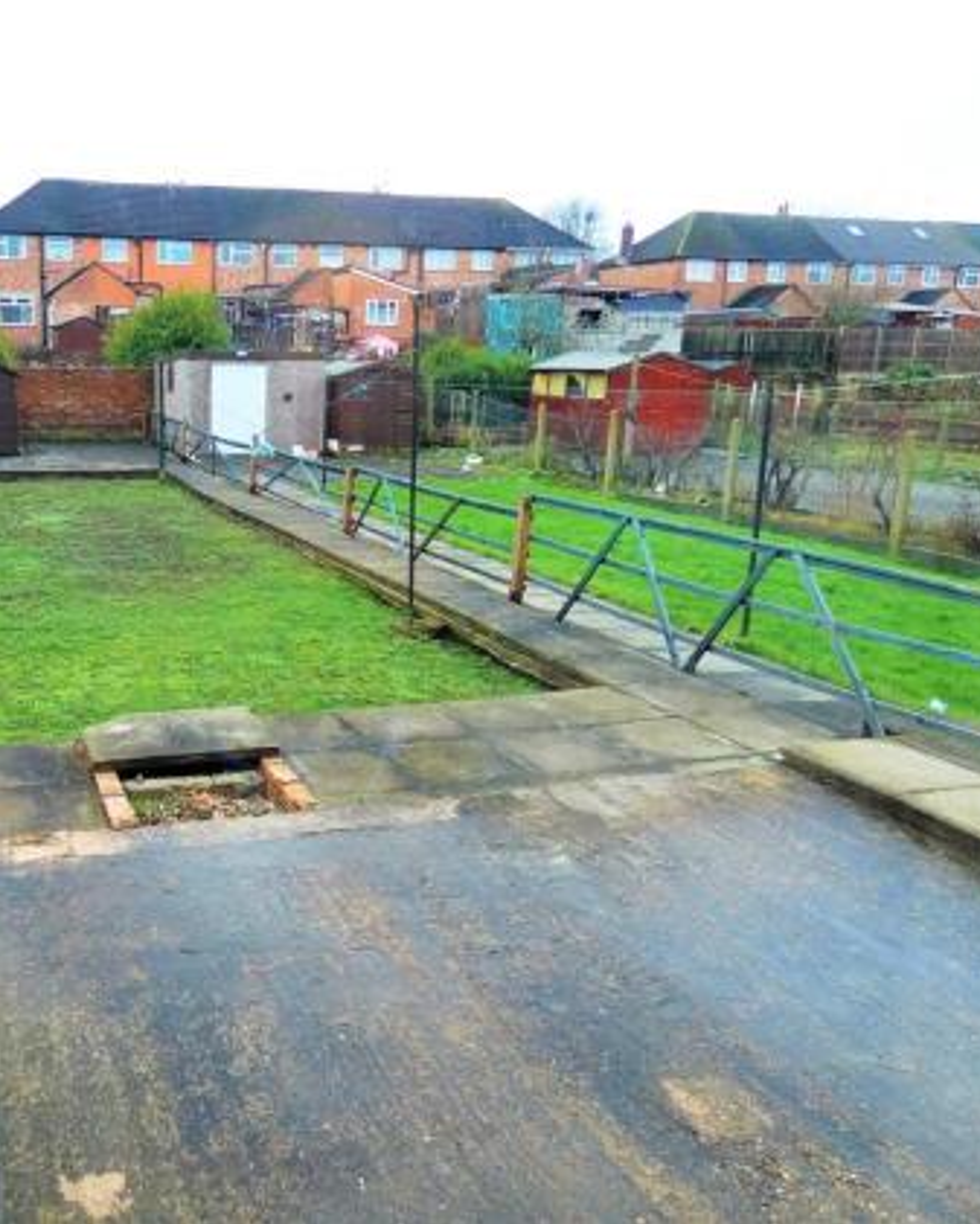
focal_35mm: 27
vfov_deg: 64.0
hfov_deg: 49.9
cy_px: 592
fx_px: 979
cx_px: 190
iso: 80
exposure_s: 1/100
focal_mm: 3.6
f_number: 2.8
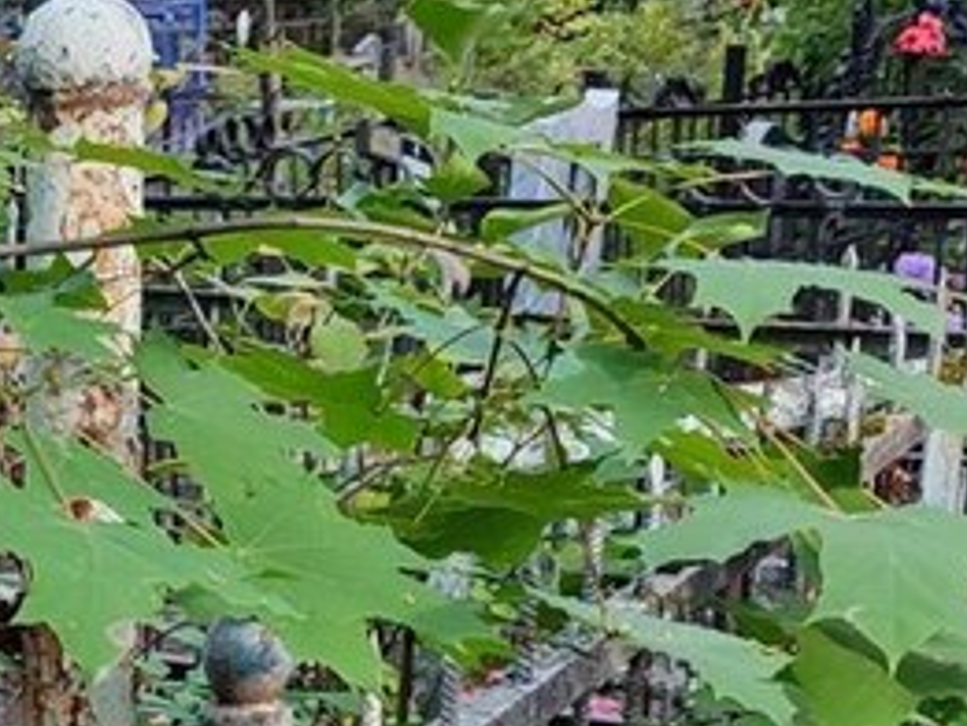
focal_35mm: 98
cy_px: 759
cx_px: -534
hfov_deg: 17.7
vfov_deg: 14.8
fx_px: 2739
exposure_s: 1/50
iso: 56
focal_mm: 6.04
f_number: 1.9
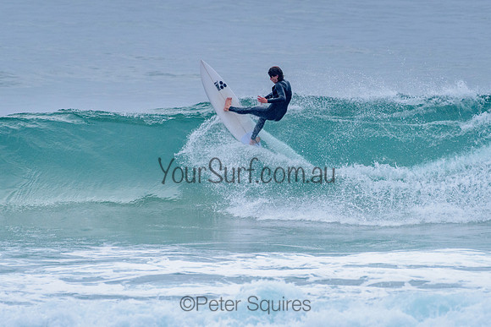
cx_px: 250
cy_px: 149
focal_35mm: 613
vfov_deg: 2.2
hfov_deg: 3.4
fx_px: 8360
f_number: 5.6
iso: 1800
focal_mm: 500
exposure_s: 1/2000
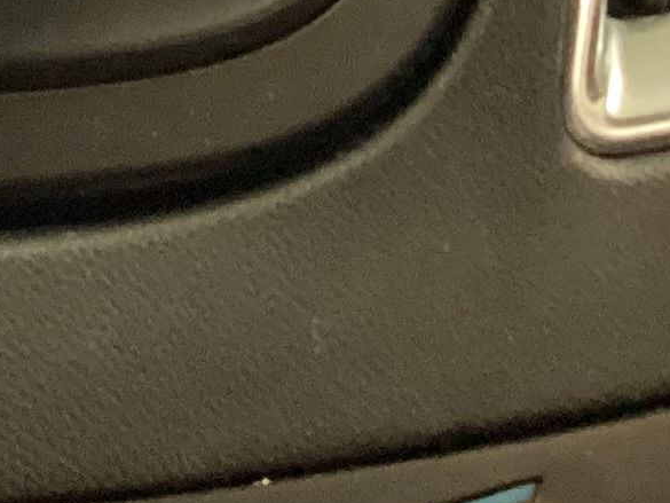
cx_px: -537
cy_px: -371
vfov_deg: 8.3
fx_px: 3349
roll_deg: -4.8
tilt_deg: -31.0
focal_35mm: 173
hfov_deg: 10.7
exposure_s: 1/30
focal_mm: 3.3
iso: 320
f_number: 2.4
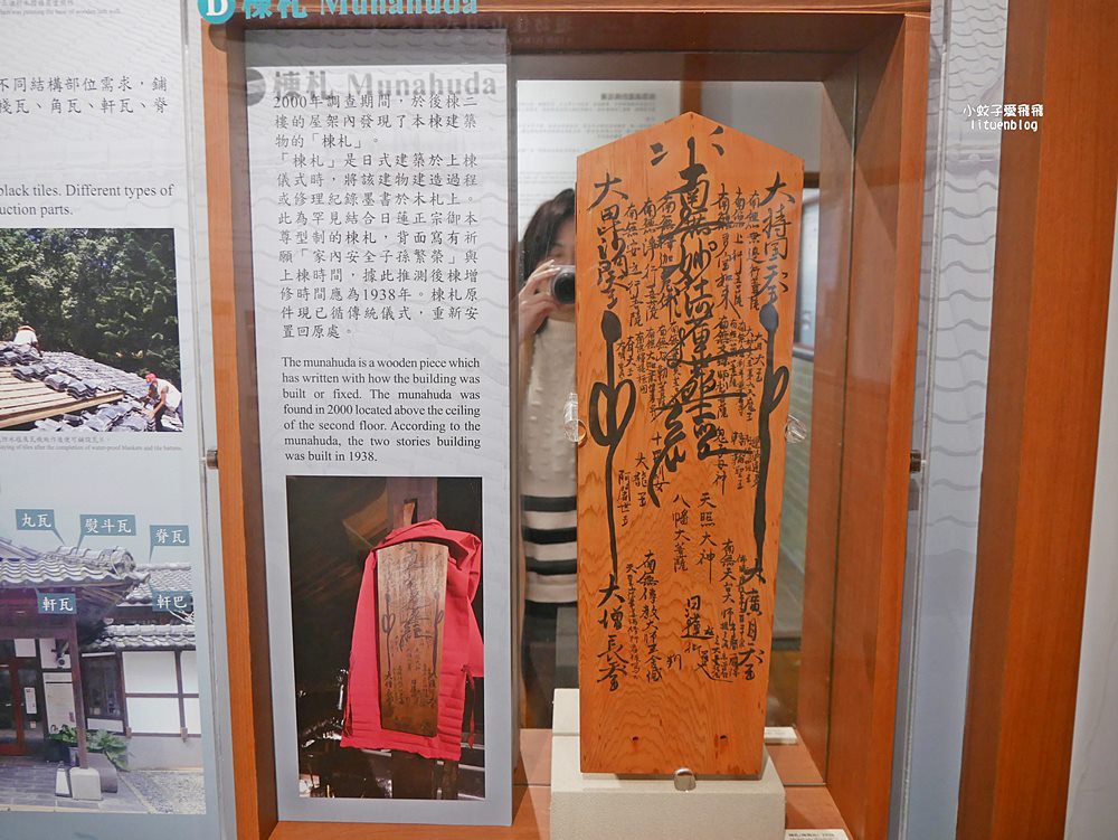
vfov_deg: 49.8
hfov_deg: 63.4
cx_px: 559
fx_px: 905
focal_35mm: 28
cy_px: 420
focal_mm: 14
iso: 1000
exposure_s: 1/60
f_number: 3.5
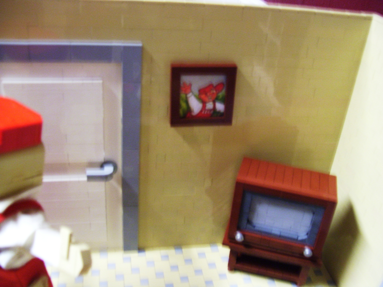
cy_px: 144
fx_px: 398
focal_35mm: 36
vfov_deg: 39.7
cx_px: 192
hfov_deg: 51.4
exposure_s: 1/8
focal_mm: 6
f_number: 2.7
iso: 160
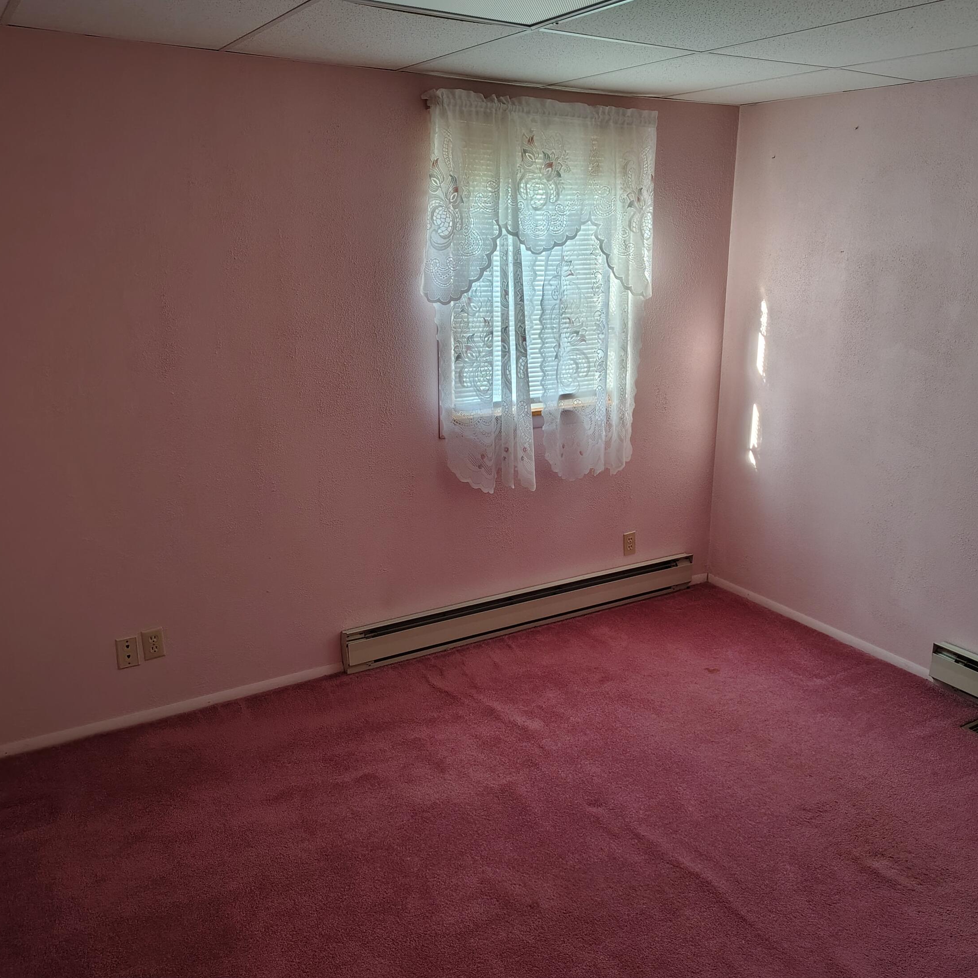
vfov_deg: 55.6
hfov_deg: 55.6
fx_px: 927
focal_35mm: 29
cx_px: 521
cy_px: 494
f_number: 1.8
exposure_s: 1/60
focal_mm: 5.56
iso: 1046
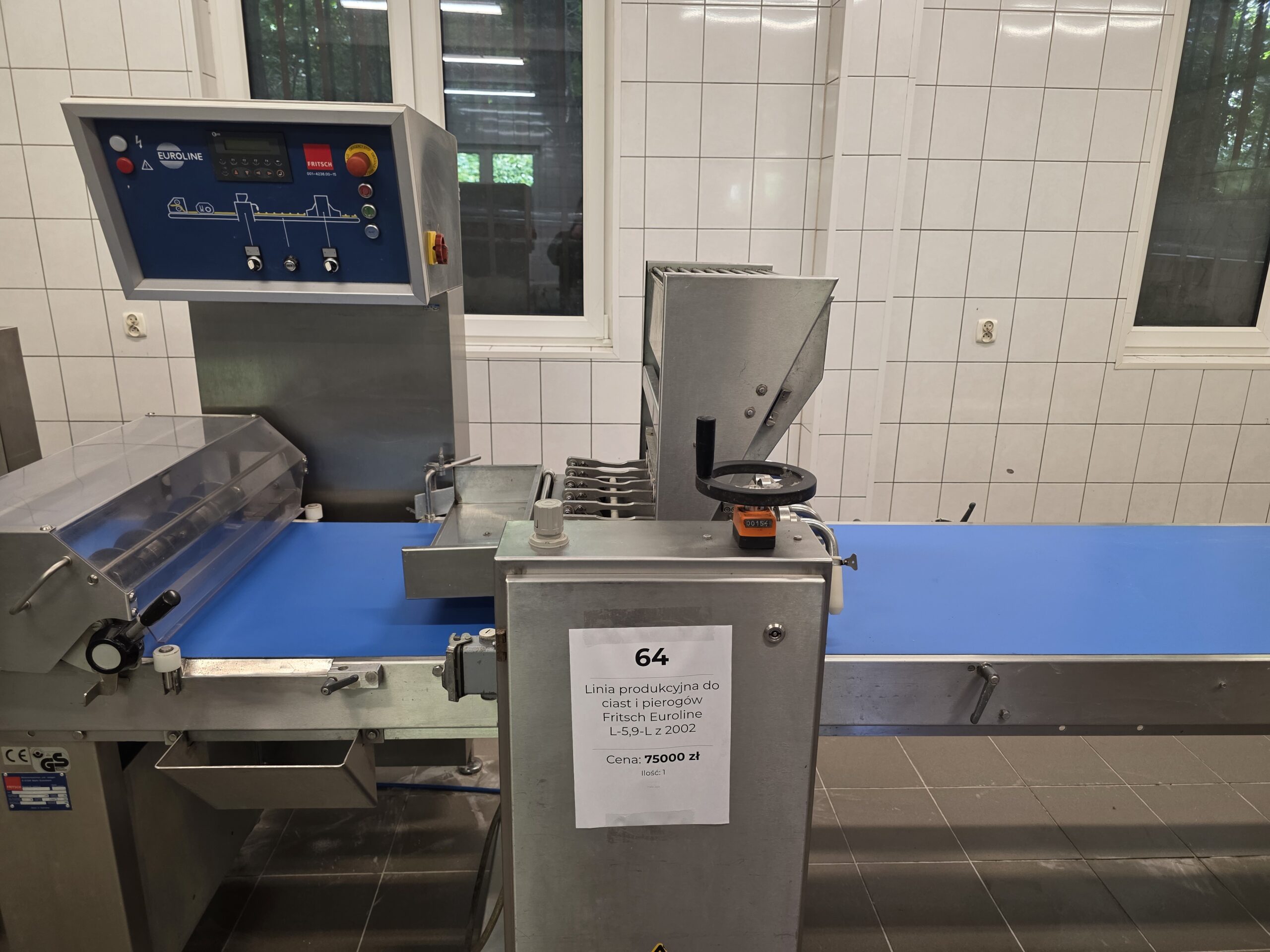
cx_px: 635
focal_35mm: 23
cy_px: 476
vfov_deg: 58.9
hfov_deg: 73.9
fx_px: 844
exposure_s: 1/100
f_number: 1.7
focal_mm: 6.3
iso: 200
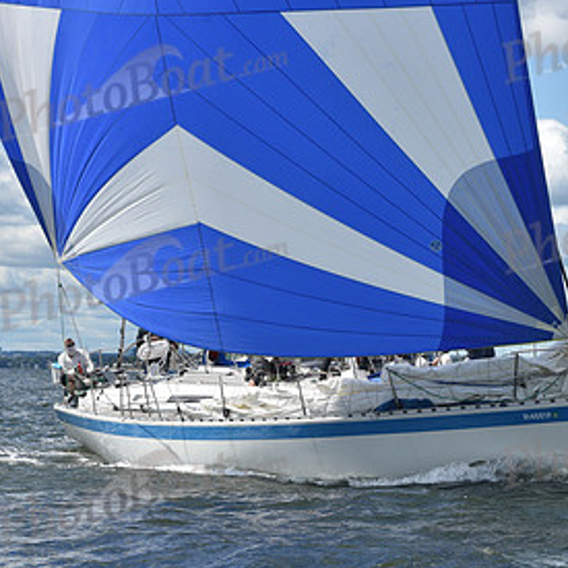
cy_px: 356
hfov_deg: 11.9
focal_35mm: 147
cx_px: 397
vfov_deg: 11.9
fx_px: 2729
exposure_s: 1/800
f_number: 10
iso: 250
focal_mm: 82
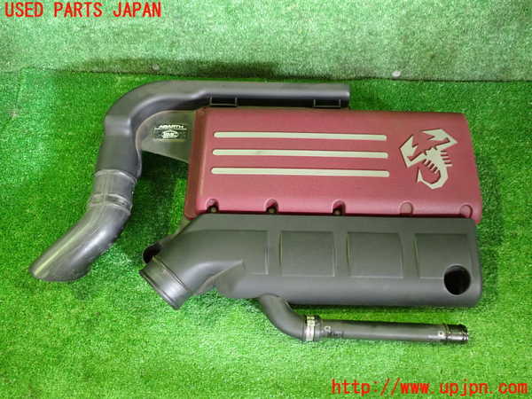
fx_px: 461
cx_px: 266
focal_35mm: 30
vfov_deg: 46.8
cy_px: 200
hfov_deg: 60.0
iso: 800
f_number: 2.3
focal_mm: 5.4
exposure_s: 1/30
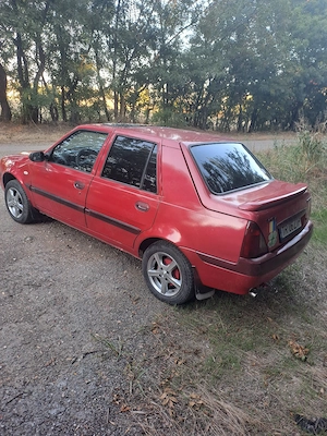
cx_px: 164
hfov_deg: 54.9
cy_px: 218
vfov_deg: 69.4
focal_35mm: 25
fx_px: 315
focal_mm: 4.65
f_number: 1.8
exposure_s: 1/50
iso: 32
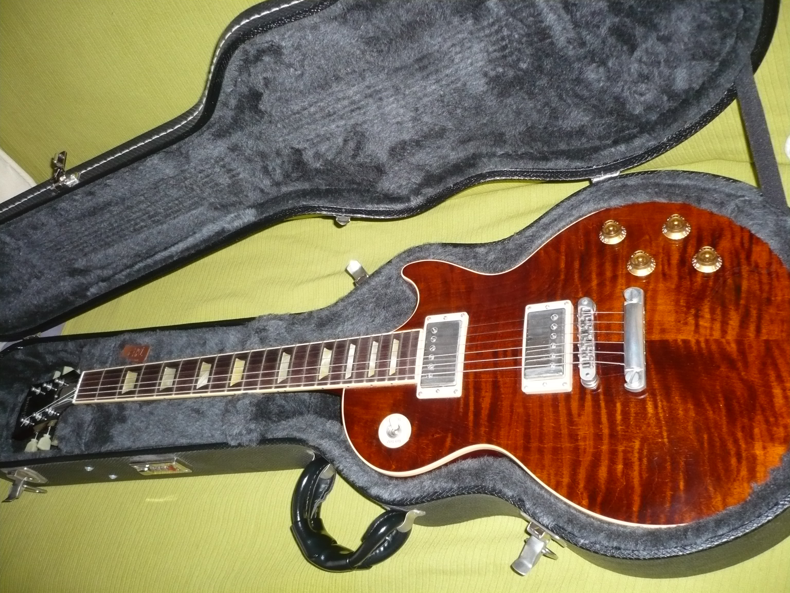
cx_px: 395
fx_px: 799
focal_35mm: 35
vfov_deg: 40.7
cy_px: 296
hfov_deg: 52.6
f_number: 2.8
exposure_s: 1/30
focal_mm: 5.8
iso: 200
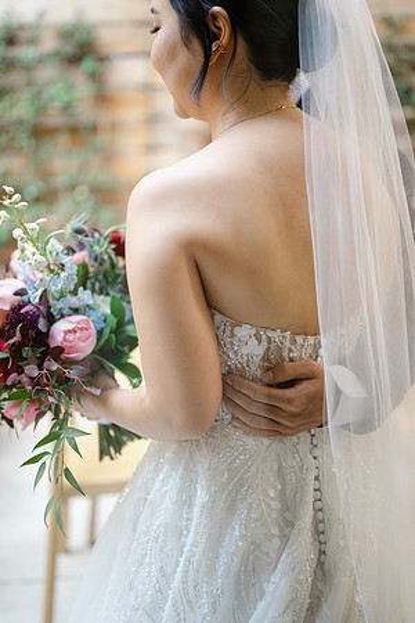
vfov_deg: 39.6
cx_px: 208
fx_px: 865
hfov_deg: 27.0
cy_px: 312
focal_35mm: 50
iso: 80
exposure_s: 1/125
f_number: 1.8
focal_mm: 50
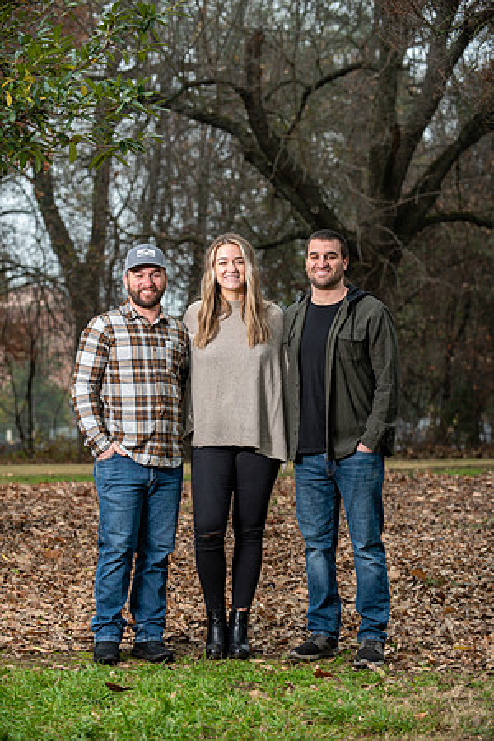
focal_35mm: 98
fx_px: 2017
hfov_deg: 14.0
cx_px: 247
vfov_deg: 20.8
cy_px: 370
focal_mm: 98
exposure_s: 1/125
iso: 200
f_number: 4
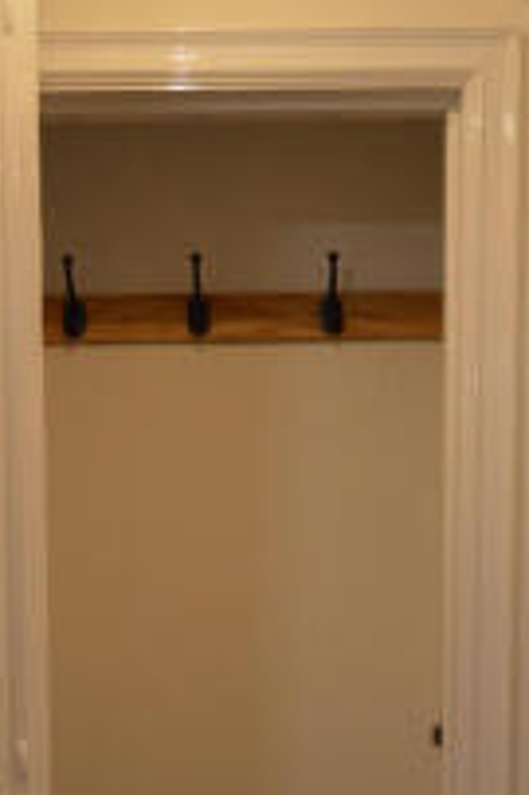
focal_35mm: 58
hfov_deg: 23.3
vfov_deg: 32.7
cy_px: 719
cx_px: 190
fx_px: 1281
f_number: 3.5
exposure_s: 1/50
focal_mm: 18
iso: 400
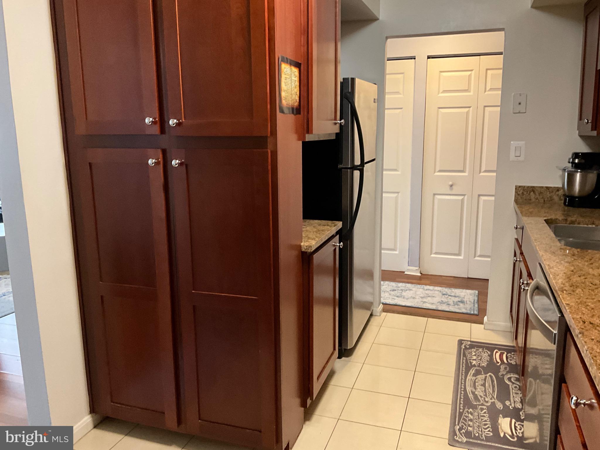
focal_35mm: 29
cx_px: 300
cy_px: 225
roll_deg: +0.6
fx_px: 503
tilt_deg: -11.3
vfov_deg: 48.2
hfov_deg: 61.7
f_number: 1.8
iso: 320
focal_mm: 3
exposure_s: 1/42
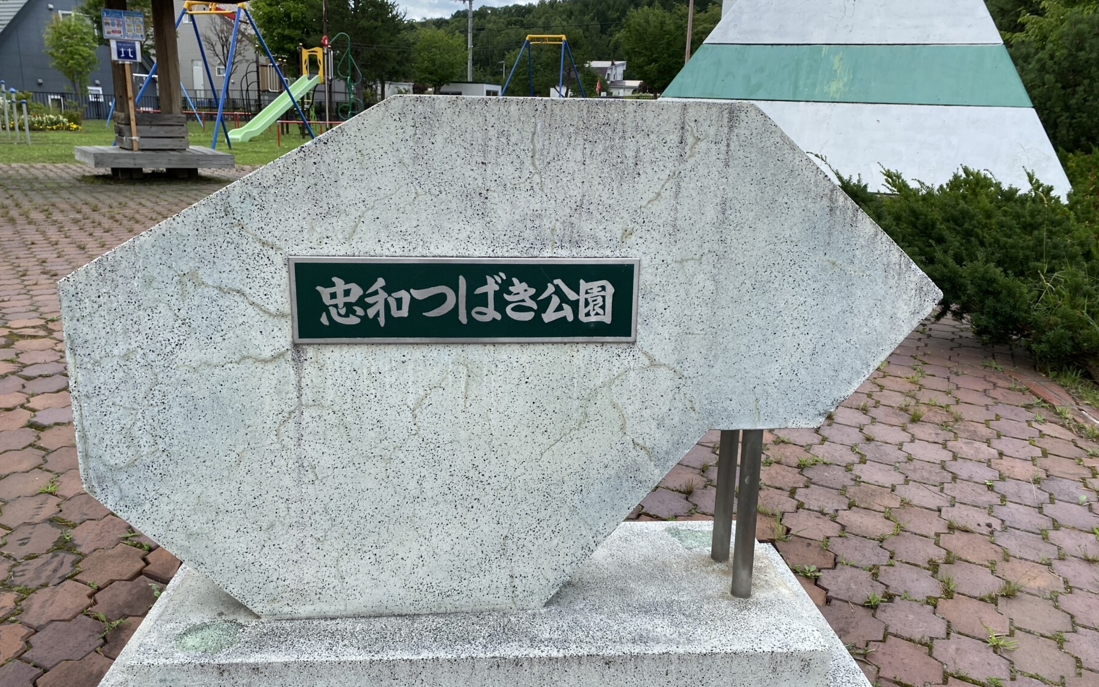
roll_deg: +1.0
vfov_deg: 43.1
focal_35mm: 29
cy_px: 380
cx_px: 533
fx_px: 868
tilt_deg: -16.5
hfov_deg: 64.6
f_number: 1.8
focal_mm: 4.25
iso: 32
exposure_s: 1/949
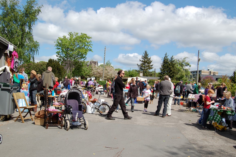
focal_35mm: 36
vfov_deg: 36.8
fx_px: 236
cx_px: 118
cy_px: 78
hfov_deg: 53.2
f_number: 10
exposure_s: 1/400
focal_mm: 24
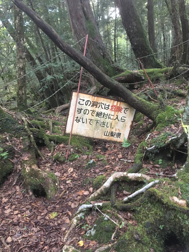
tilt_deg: -8.3
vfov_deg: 61.7
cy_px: 126
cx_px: 94
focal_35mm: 29
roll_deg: +5.1
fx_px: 211
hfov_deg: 48.2
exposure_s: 1/15
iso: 200
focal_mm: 4.15
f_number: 2.2
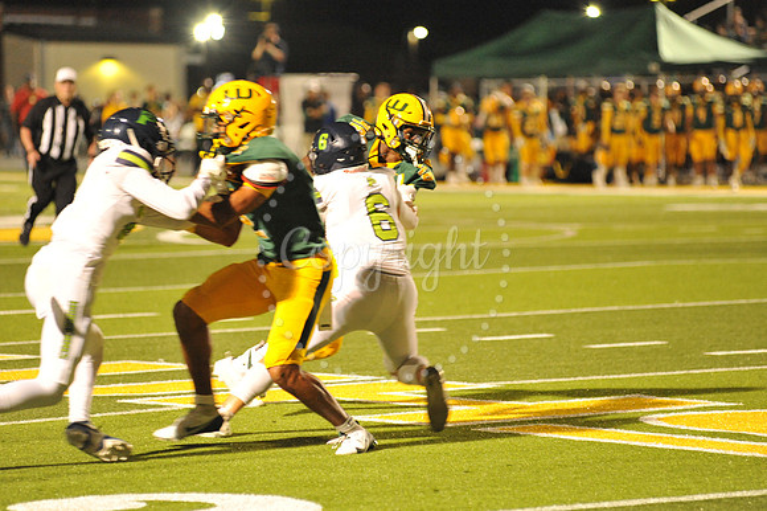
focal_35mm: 200
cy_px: 256
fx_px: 4259
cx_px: 384
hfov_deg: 10.3
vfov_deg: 6.9
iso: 6400
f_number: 4
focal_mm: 200
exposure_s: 1/250
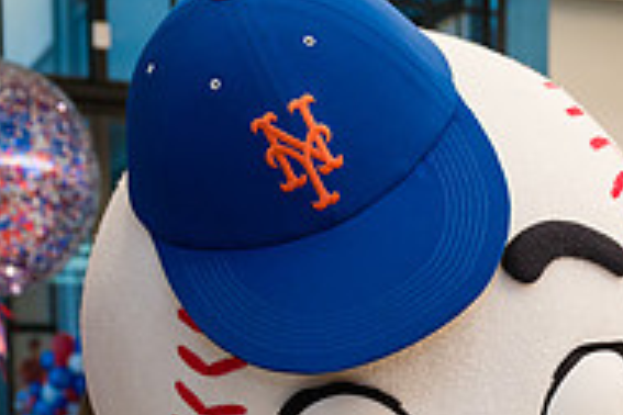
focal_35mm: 86
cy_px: 550
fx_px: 1488
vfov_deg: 15.1
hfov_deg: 23.4
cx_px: 465
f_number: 4
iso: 500
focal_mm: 28
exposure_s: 1/200
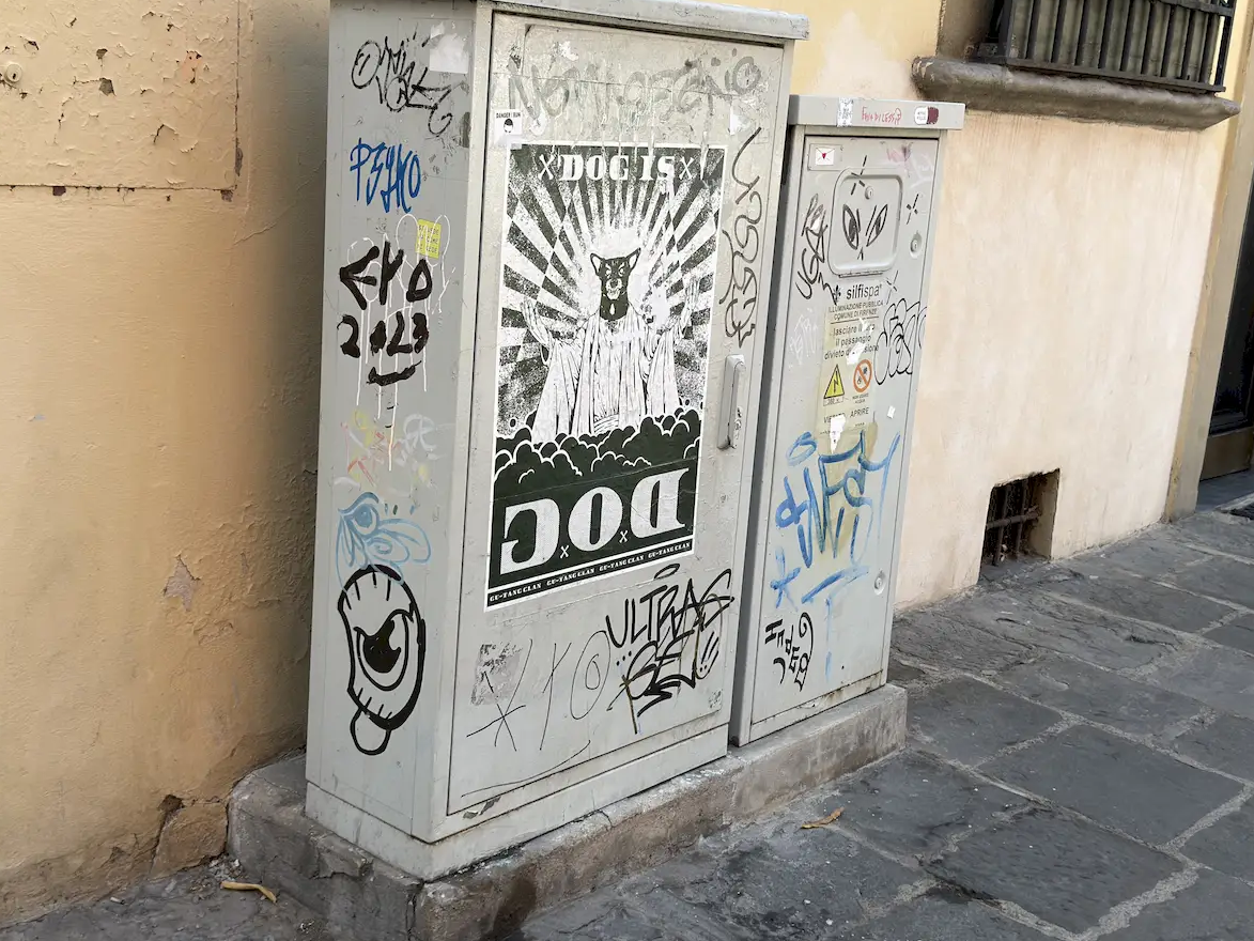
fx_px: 1594
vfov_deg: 32.9
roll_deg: -4.6
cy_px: 467
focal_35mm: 44
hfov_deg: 42.9
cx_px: 631
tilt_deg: -10.8
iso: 64
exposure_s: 1/584
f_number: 1.78
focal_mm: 6.76
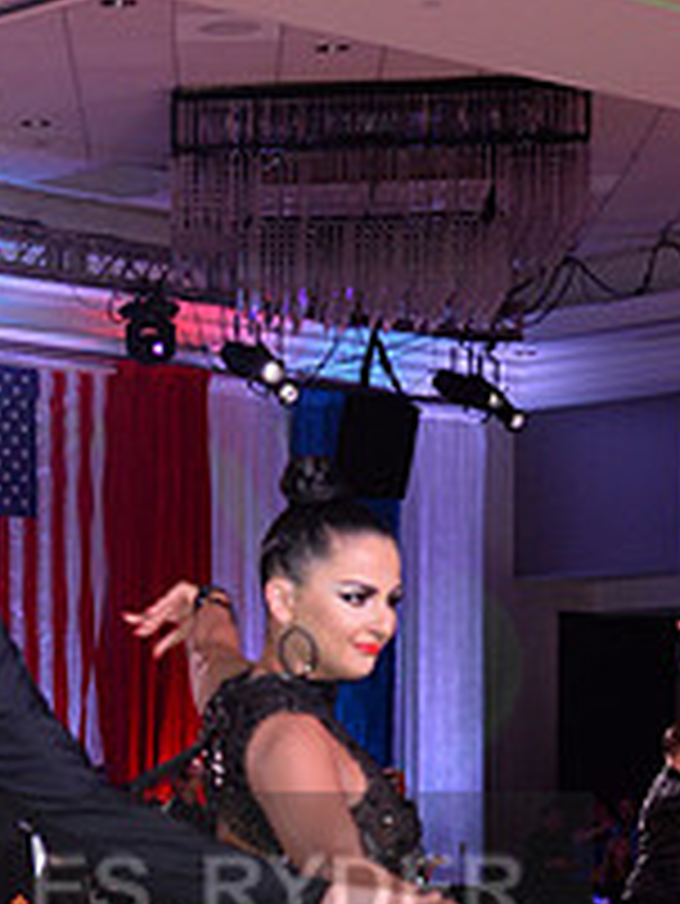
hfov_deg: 11.0
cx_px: -25
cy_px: 944
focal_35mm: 133
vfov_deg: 14.5
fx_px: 3480
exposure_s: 1/250
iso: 2000
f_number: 5.6
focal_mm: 48
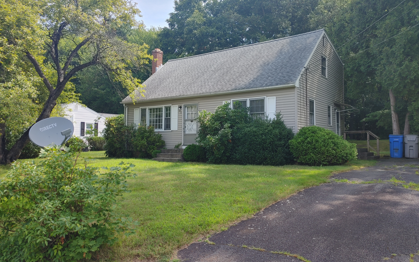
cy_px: 126
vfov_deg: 44.5
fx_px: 320
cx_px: 211
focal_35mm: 28
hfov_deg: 66.5
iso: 50
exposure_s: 1/510
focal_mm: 5.58
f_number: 1.8
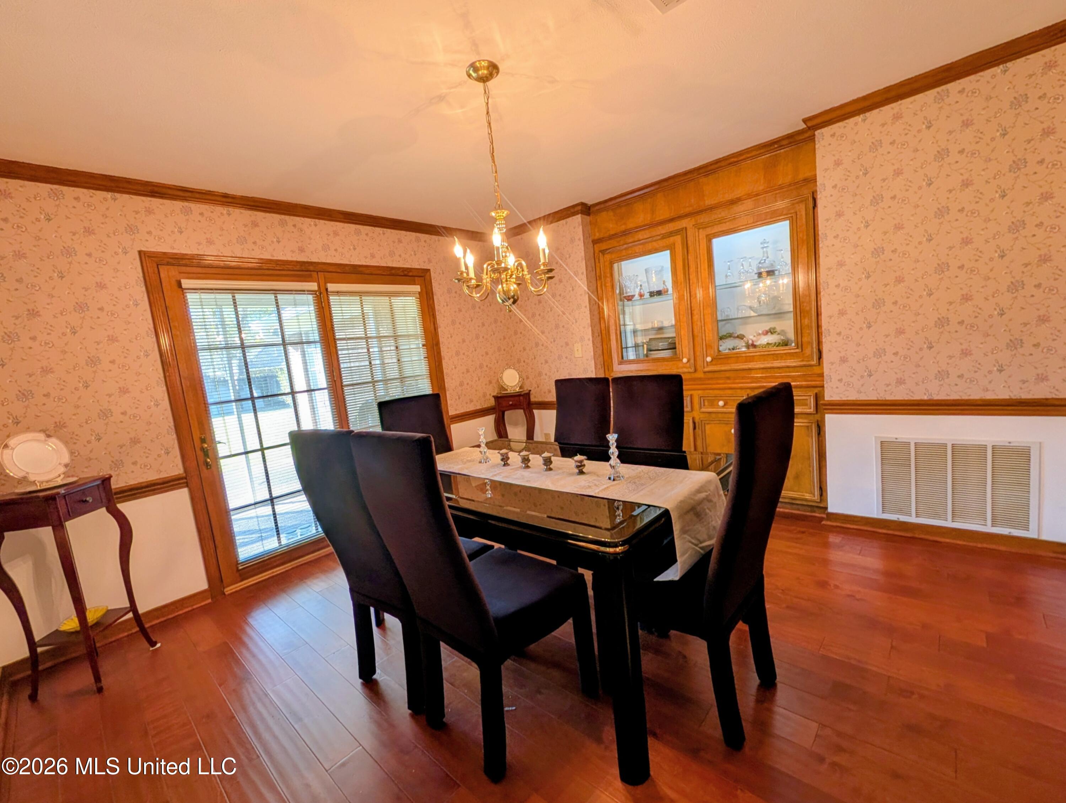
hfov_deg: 110.5
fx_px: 370
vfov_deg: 94.6
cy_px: 402
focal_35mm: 12
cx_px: 533
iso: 68
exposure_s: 1/120
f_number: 1.7
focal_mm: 2.02
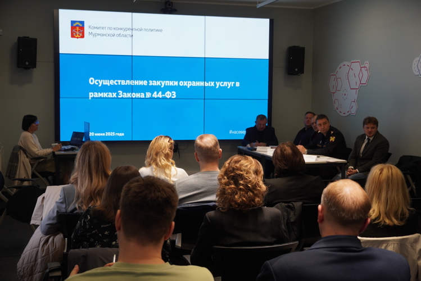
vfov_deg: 25.8
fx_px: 614
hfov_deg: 37.8
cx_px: 210
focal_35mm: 52
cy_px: 140
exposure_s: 1/60
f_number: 4.5
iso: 400
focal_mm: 35
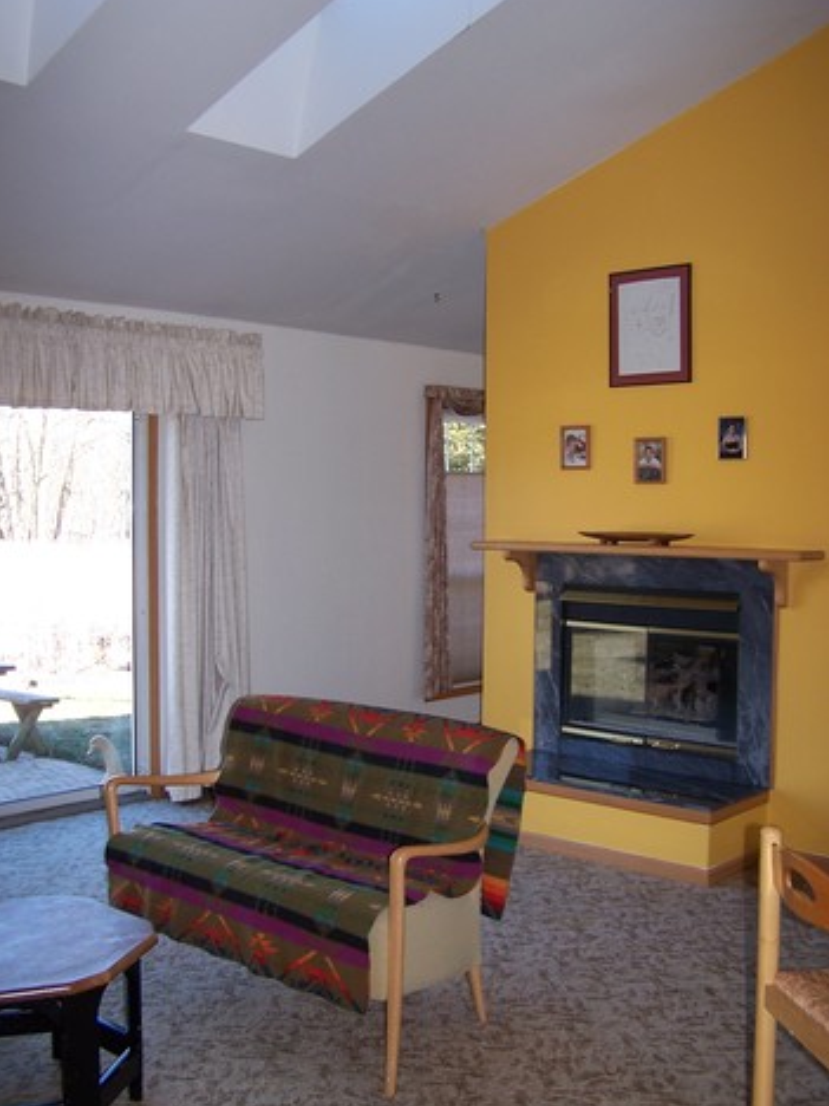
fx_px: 1245
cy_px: 558
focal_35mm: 39
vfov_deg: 47.9
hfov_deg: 36.8
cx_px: 406
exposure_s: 1/60
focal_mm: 6.3
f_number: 2.8
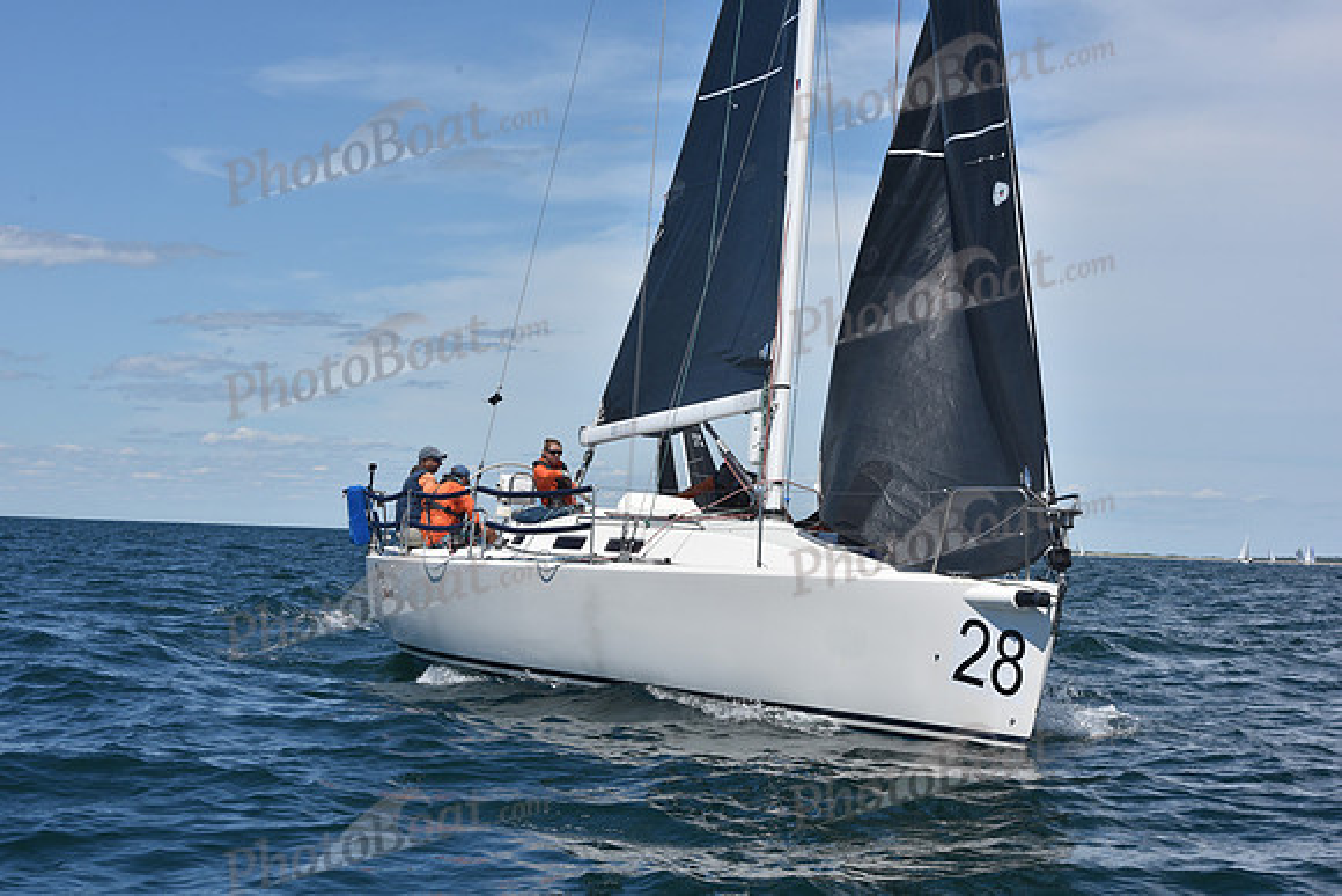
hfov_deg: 27.0
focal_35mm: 75
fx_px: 2796
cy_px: 448
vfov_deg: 18.2
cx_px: 671
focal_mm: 75
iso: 250
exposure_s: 1/800
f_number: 11
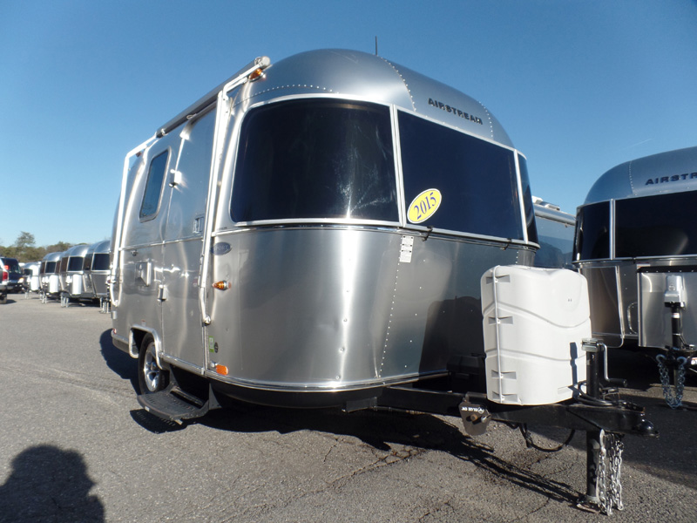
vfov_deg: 58.9
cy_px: 262
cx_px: 348
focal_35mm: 23
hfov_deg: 73.9
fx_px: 463
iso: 80
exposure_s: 1/1000
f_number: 3.2
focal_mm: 4.1
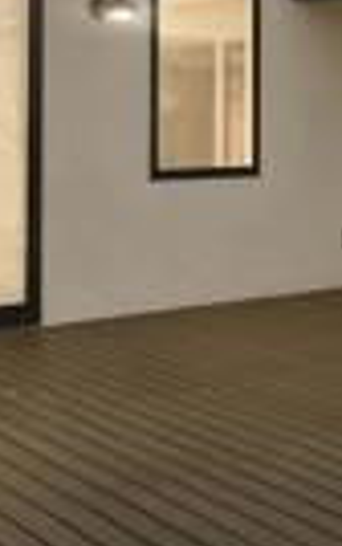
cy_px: 112
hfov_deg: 18.9
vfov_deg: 29.5
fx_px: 1012
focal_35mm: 68
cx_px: 49
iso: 100
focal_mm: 14
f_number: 8
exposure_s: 1/40
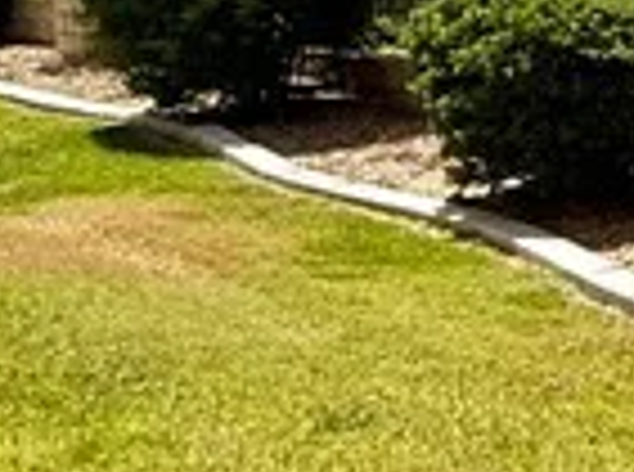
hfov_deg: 11.6
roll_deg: +2.1
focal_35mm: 102
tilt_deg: +0.7
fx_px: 1863
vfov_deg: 13.7
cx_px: 1857
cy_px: -198
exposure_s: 1/2237
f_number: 2.2
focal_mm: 2.22
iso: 50
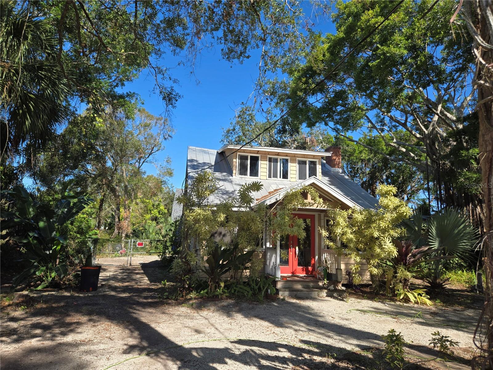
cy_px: 185
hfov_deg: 73.9
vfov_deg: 58.9
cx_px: 246
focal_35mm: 23
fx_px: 328
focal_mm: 5.4
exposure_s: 1/1030
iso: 25
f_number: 1.8
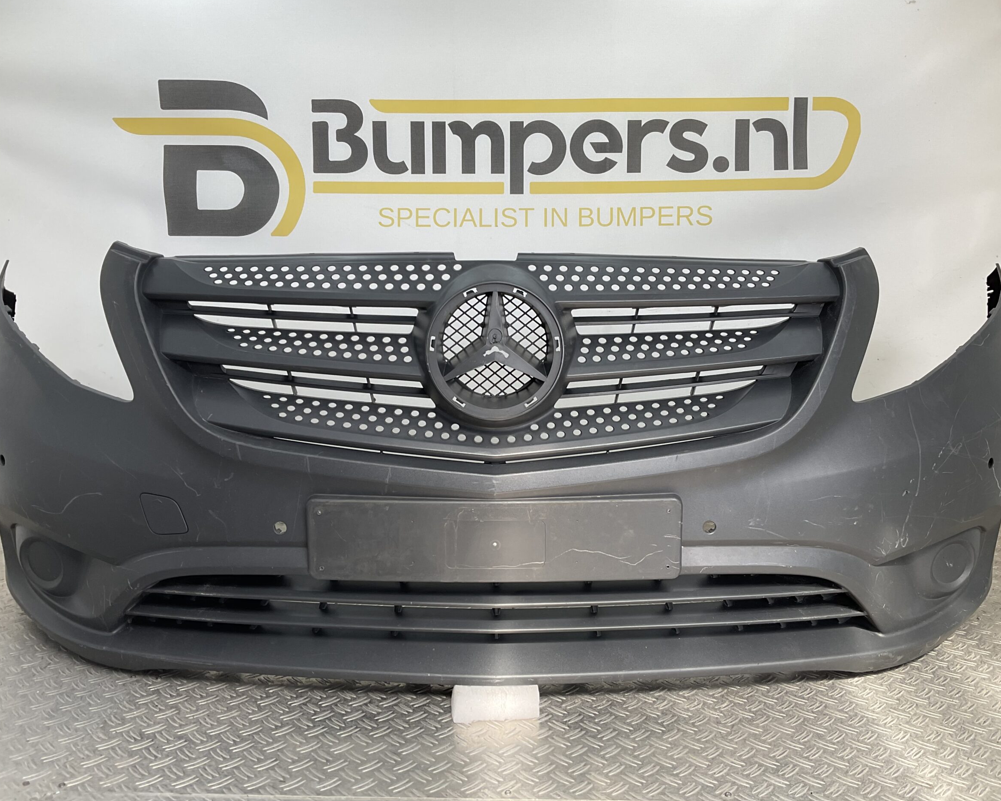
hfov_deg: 57.2
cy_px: 405
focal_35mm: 31
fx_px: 918
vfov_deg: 47.1
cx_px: 515
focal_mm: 3
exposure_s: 1/144
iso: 16
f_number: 1.8
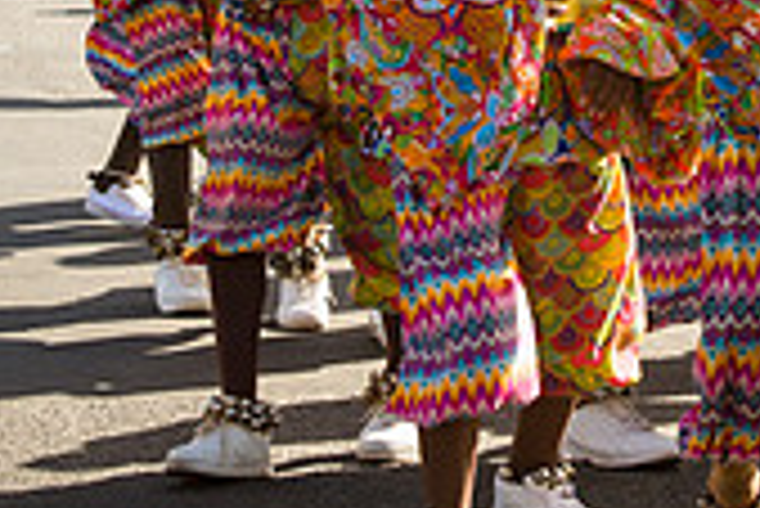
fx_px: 5071
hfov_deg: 8.6
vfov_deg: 5.7
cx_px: 567
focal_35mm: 240
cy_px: -103
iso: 100
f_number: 8
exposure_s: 1/200
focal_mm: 70
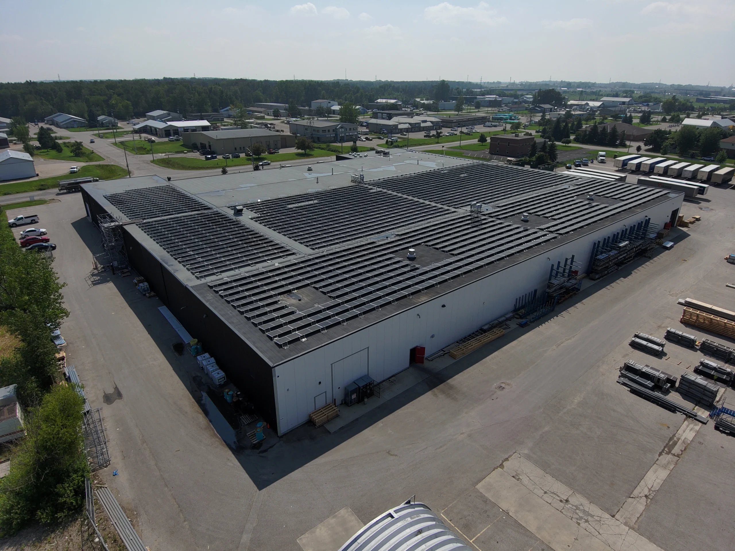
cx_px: 368
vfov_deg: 63.4
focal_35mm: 21
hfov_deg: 79.0
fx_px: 446
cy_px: 276
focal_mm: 3.7
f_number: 2.8
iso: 100
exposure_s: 1/2587
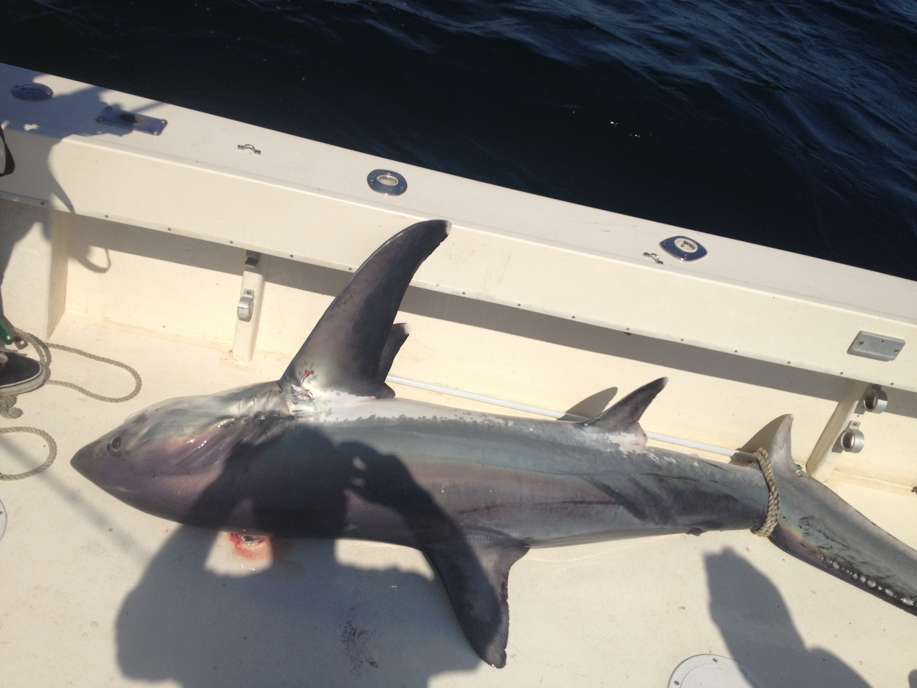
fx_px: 927
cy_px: 344
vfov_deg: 40.7
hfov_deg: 52.6
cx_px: 458
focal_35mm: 35
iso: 64
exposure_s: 1/4255
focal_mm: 4.28
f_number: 2.4
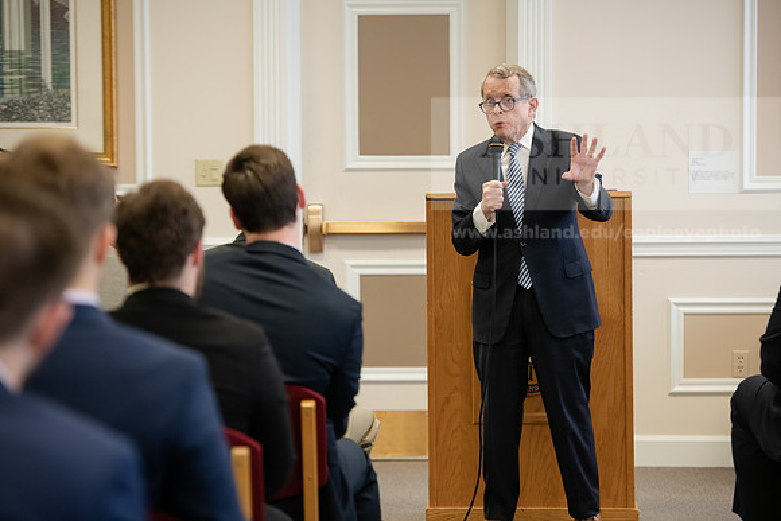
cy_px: 260
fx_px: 2647
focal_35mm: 122
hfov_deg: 16.8
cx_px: 390
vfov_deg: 11.2
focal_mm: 122
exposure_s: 1/200
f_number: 3.2
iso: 1600
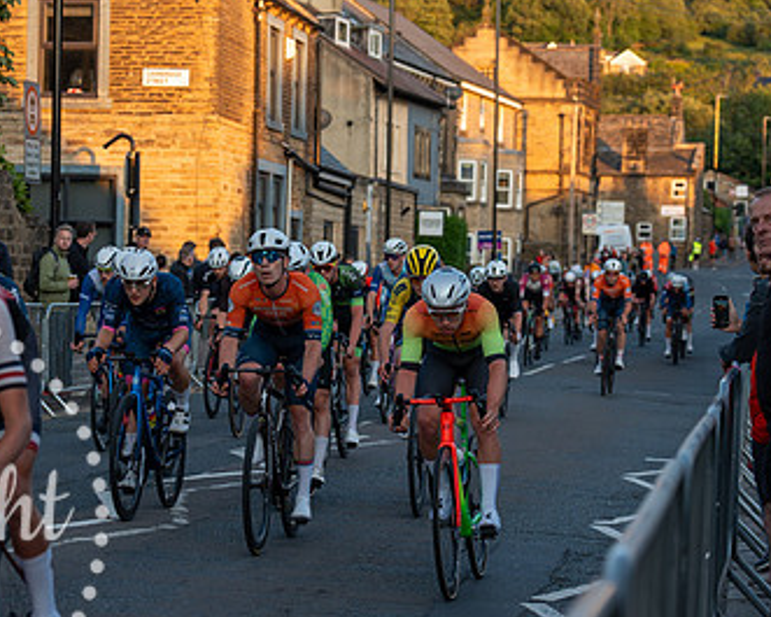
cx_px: 252
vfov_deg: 13.4
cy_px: 397
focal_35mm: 115
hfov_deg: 16.7
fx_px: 2625
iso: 1000
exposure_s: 1/800
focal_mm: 70
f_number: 3.5
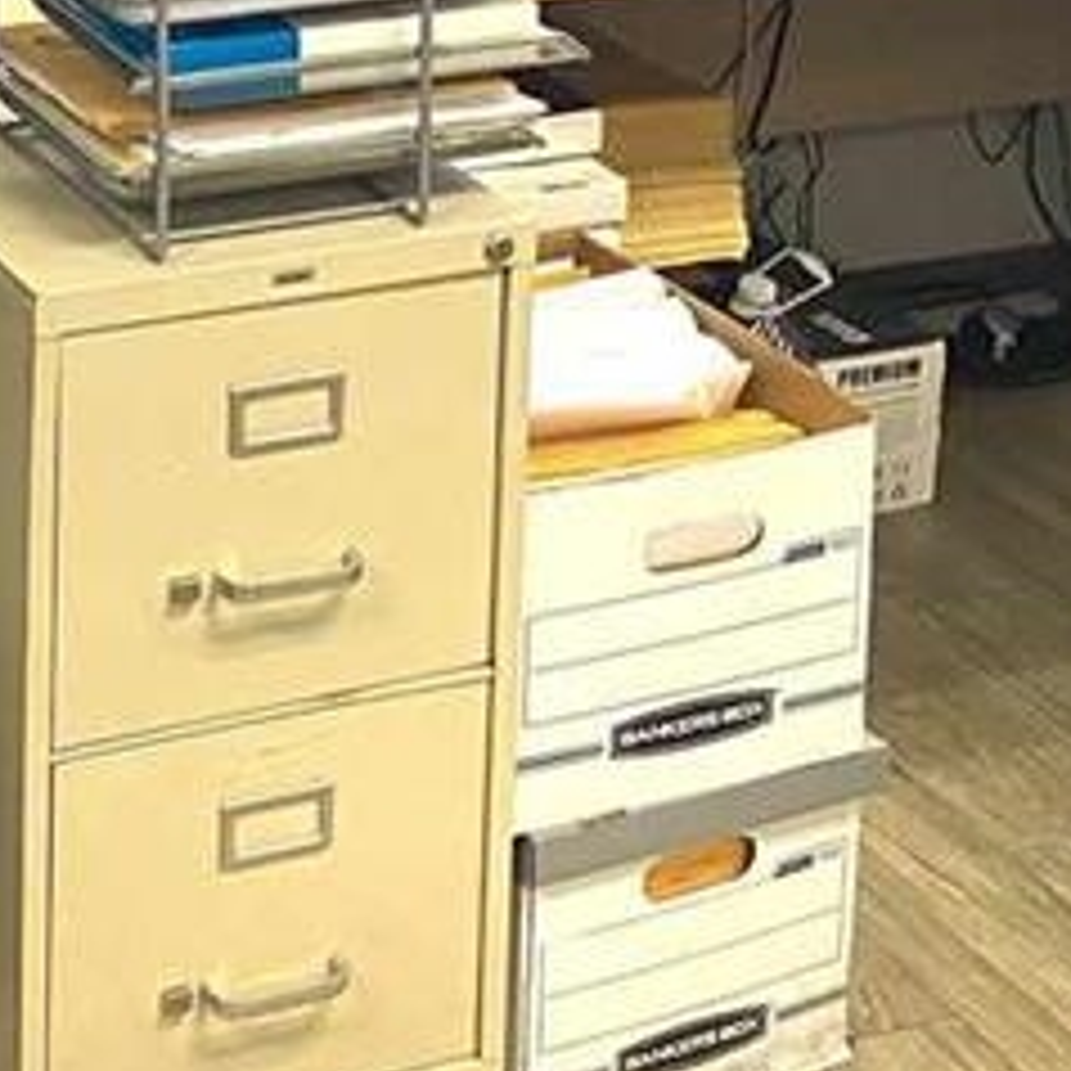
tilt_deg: -7.5
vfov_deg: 16.0
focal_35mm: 99
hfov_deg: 16.8
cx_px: -238
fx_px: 3465
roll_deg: -0.4
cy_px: -554
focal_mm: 4.25
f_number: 1.8
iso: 100
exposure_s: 1/64
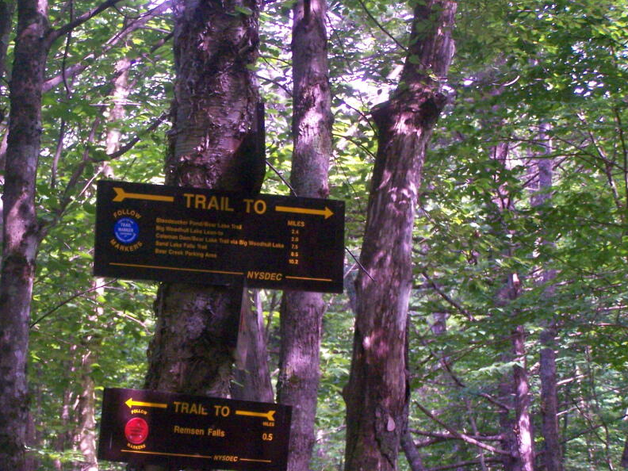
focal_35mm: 97
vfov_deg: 15.2
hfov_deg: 20.2
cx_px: 228
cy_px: 262
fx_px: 1760
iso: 400
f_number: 3.2
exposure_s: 1/160
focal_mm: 12.4
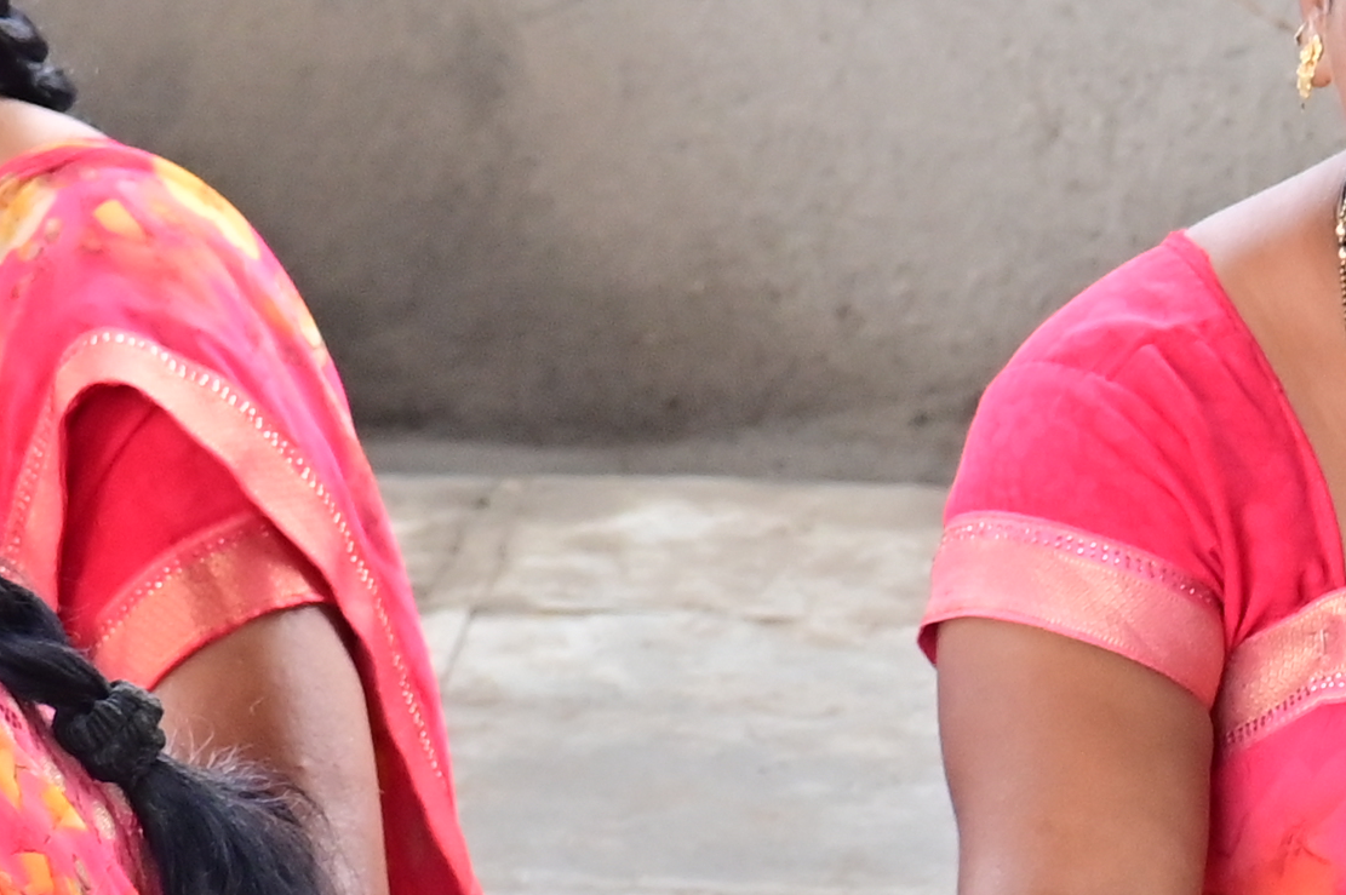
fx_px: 12815
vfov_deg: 4.0
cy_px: -131
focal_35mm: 343
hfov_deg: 5.7
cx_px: -2090
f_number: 7.1
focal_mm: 63
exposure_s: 1/125
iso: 1000
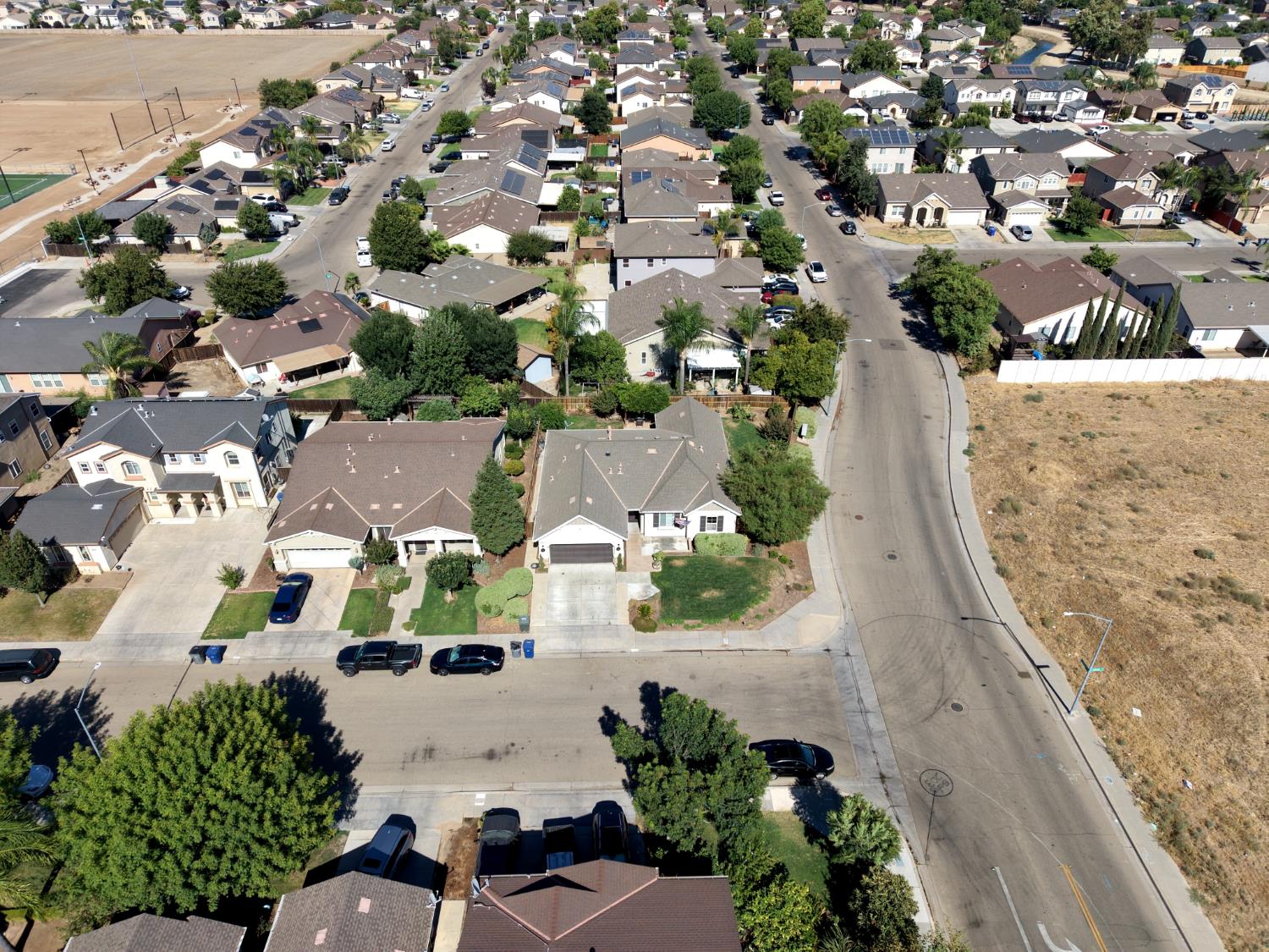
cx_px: 634
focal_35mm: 24
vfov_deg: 56.8
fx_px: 880
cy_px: 476
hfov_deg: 71.6
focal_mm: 8.67
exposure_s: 1/6400
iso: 170
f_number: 1.8
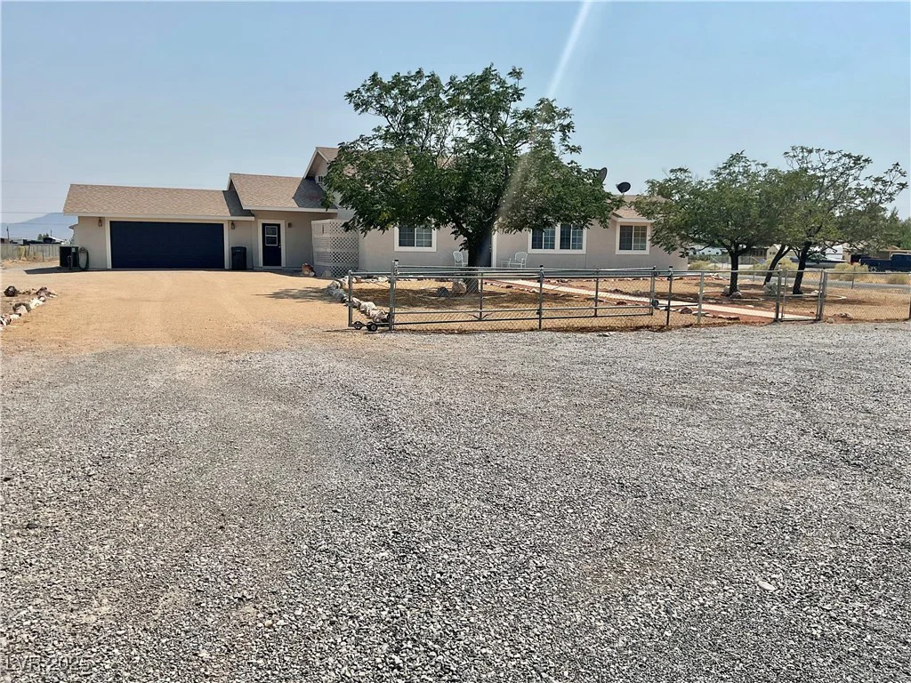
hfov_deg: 61.7
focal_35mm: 29
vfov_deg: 48.2
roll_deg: -1.9
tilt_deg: -7.1
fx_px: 763
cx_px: 456
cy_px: 342
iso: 16
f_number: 1.8
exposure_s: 1/3788
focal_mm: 3
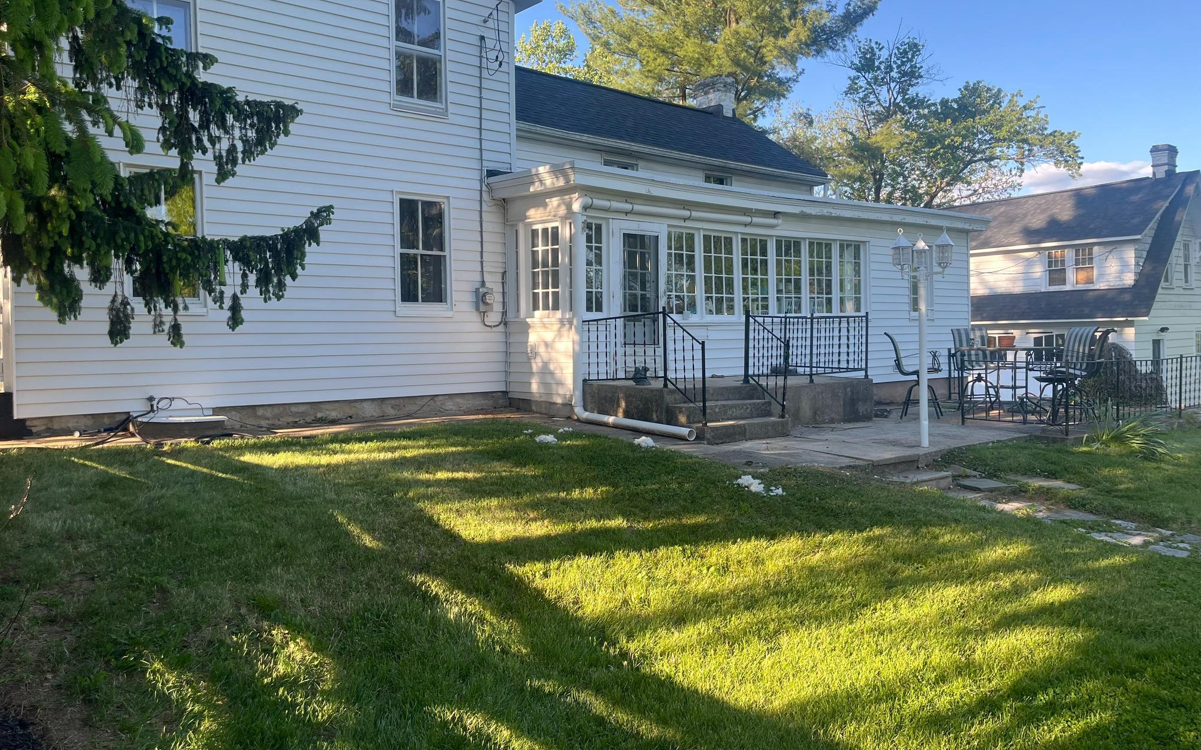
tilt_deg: -0.4
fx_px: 916
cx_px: 598
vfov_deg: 44.5
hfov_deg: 66.5
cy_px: 355
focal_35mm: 28
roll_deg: +0.2
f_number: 1.6
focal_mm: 5.1
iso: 50
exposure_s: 1/550
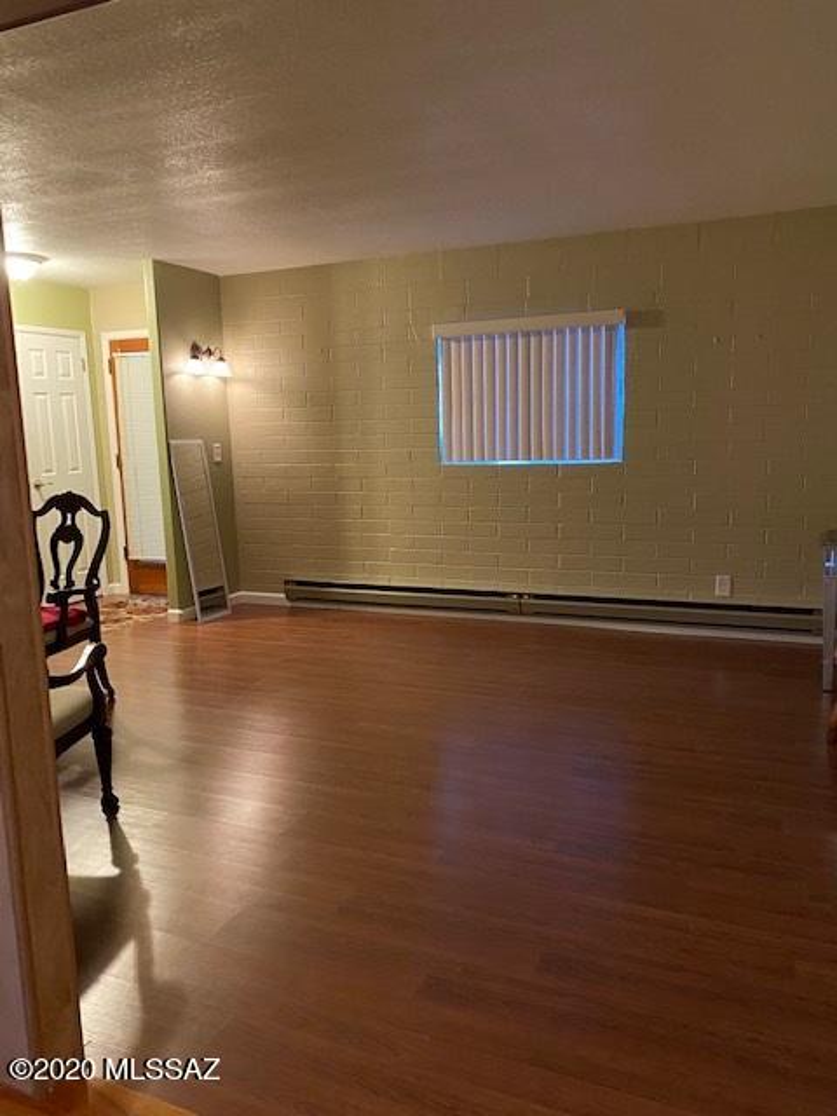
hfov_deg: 53.1
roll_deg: +2.9
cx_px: 418
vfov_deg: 67.3
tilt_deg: -7.6
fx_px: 838
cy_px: 558
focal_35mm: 26
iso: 500
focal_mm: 4.25
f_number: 1.8
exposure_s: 1/30
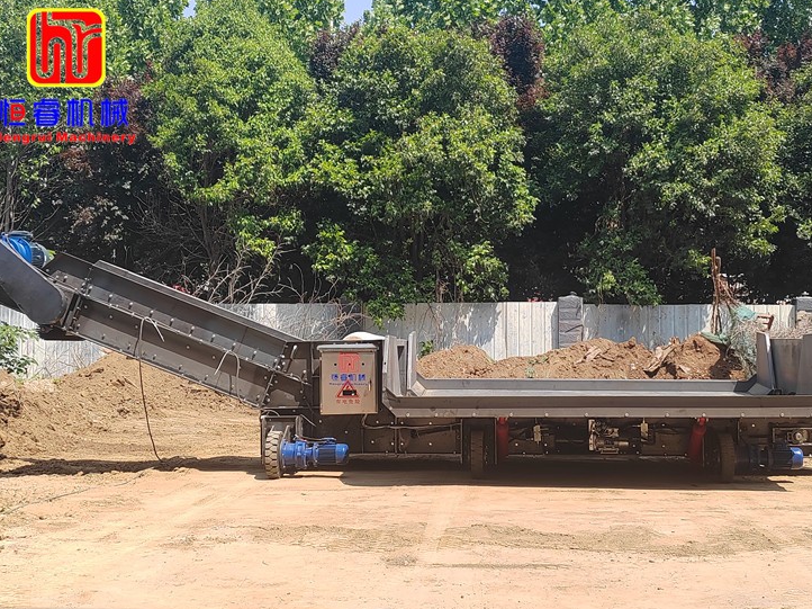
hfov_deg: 37.5
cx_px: 409
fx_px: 1196
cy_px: 305
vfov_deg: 28.5
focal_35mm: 51
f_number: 1.9
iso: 100
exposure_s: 1/1100
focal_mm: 5.52
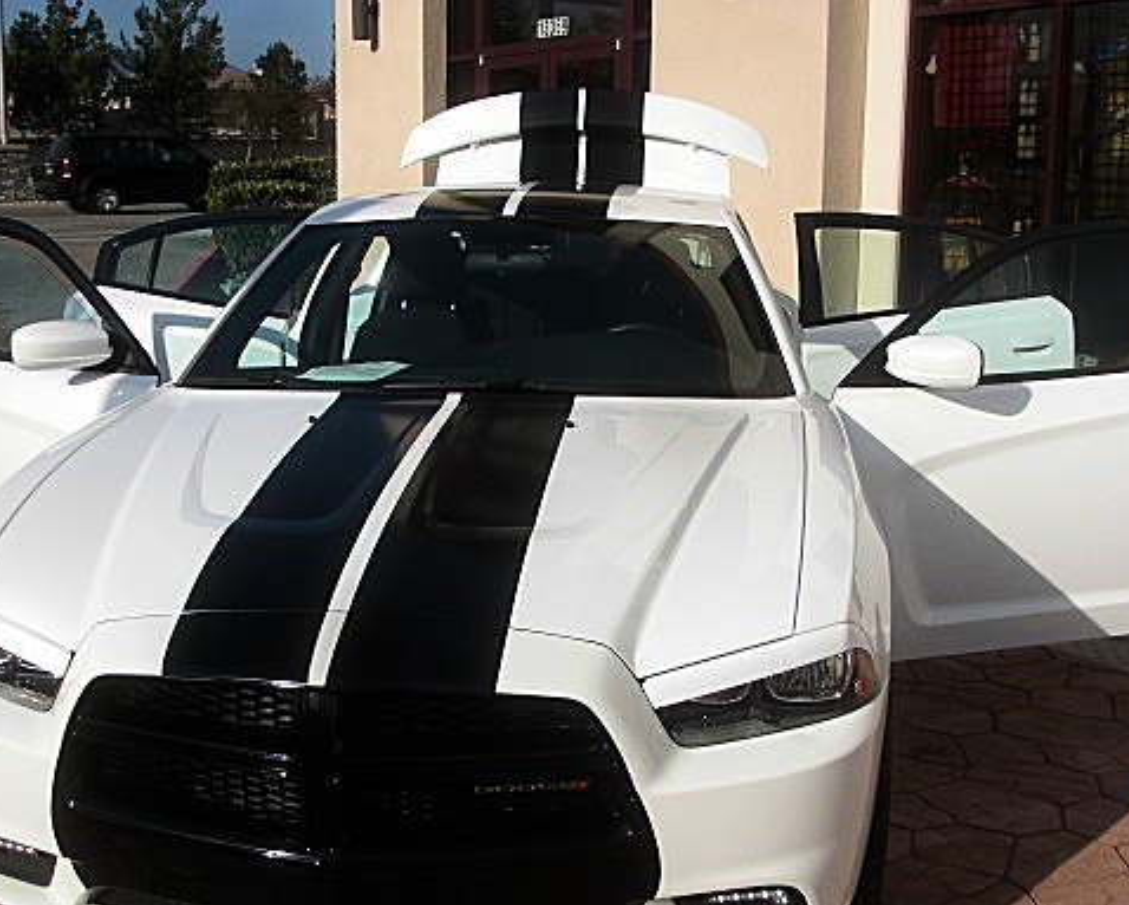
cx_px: 550
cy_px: 527
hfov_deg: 39.5
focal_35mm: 47
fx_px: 1571
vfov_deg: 32.1
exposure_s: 1/200
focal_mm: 6.3
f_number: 7.9
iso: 50
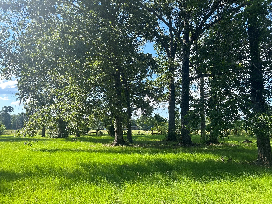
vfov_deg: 53.1
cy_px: 102
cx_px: 136
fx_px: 204
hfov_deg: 67.3
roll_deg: +0.4
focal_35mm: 26
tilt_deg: +7.7
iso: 50
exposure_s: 1/1183
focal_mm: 5.7
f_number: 1.5
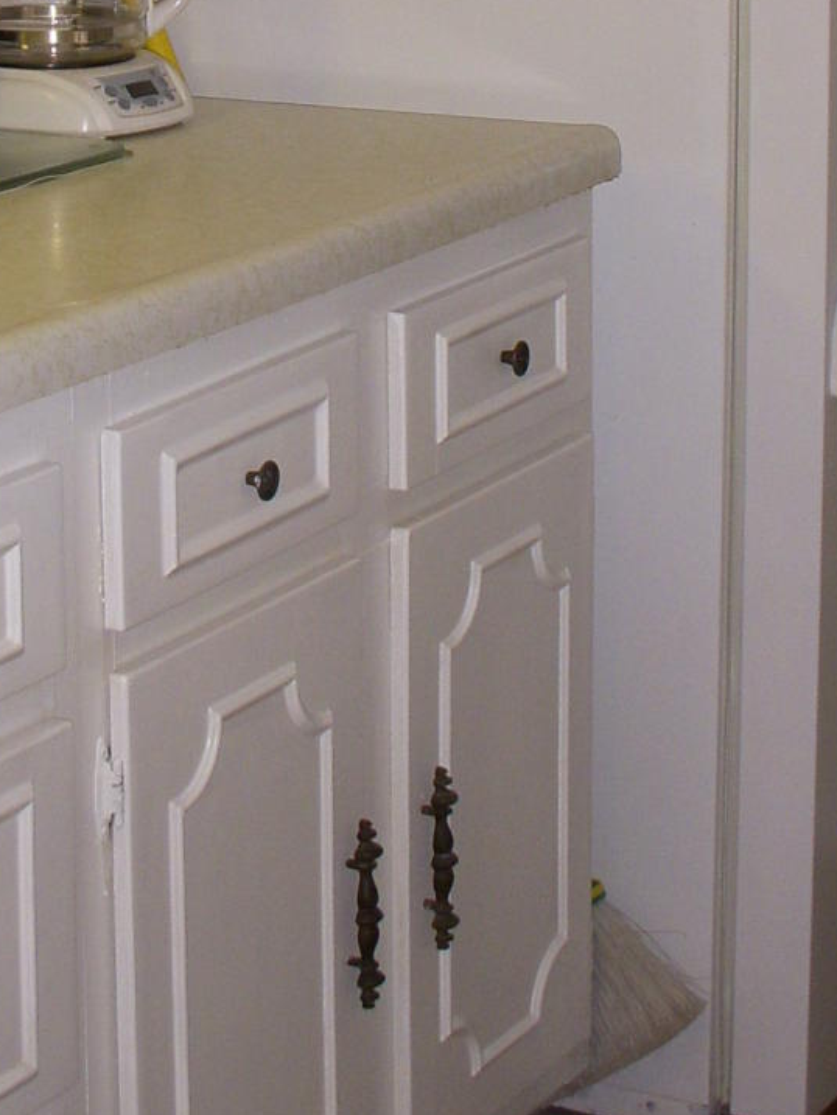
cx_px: 198
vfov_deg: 18.0
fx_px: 3416
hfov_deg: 13.9
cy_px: -73
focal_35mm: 106
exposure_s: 1/30
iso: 100
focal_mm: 6.3
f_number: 3.3
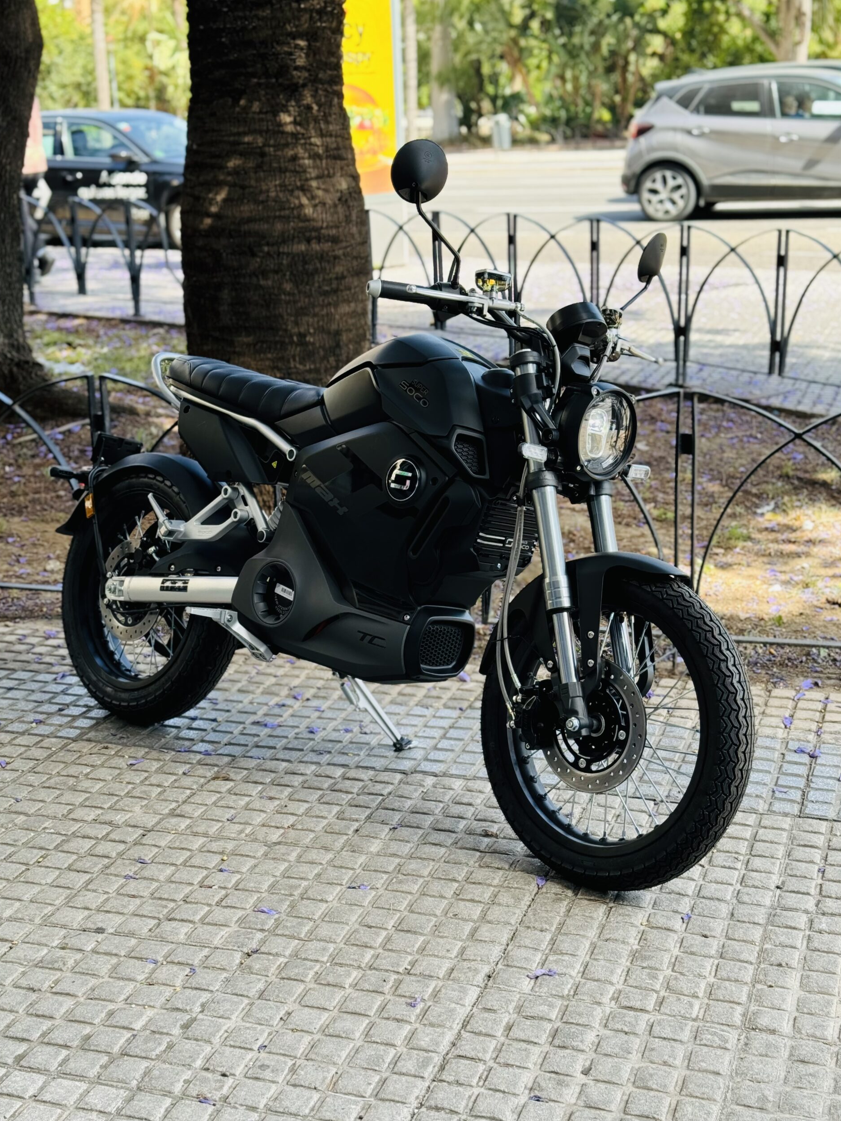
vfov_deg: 38.9
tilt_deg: -14.4
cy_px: 550
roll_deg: +1.8
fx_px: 1587
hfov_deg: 29.7
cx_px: 423
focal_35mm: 49
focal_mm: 6.76
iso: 64
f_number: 1.78
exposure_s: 1/278
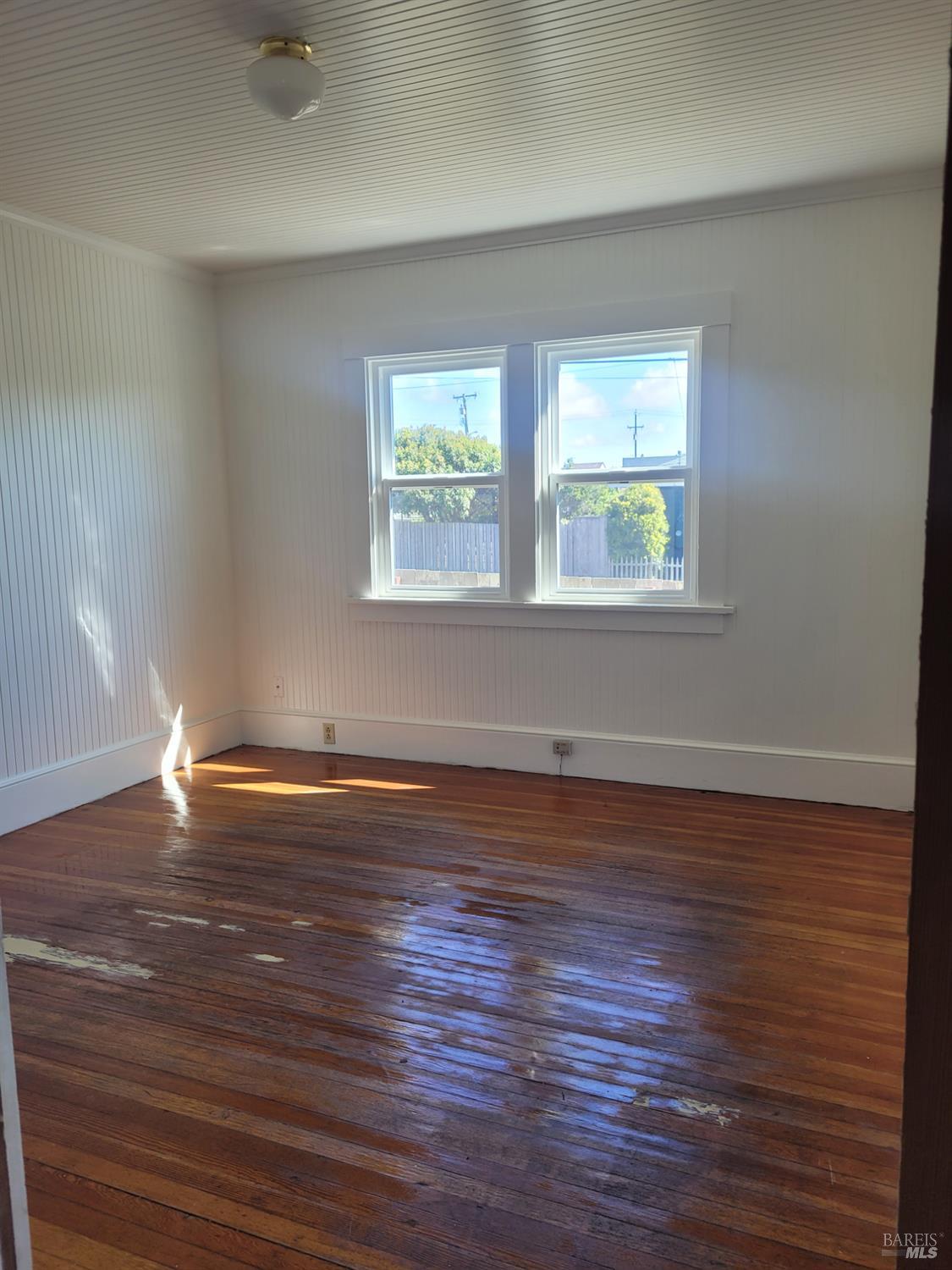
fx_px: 953
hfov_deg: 53.1
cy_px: 635
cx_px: 476
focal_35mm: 26
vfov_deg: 67.3
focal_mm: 5.4
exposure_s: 1/120
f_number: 1.8
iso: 64
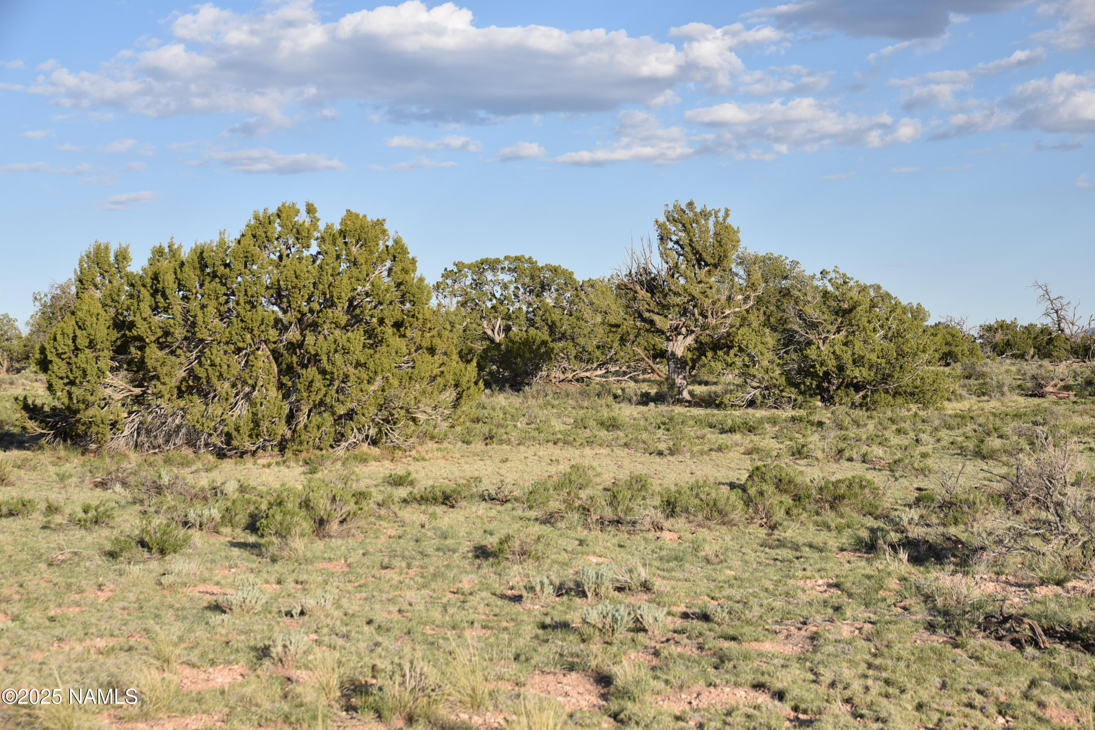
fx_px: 1886
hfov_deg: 32.4
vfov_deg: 21.9
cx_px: 548
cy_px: 365
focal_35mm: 62
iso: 200
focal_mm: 62
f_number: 9
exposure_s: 1/320
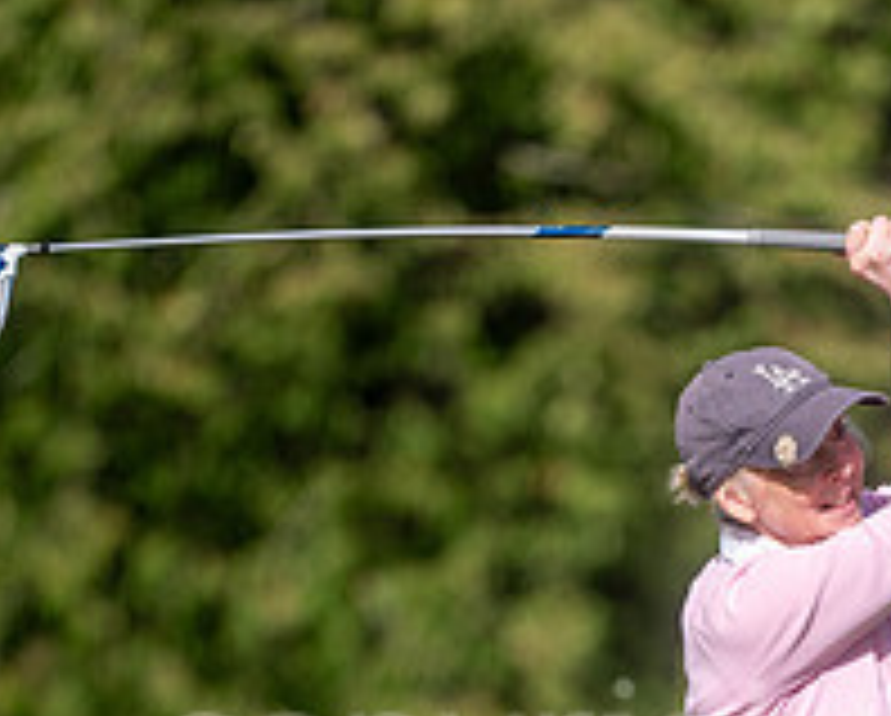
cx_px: 662
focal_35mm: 639
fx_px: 16875
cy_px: 995
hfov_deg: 3.0
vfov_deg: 2.4
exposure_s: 1/4000
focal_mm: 300
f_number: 5
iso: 500
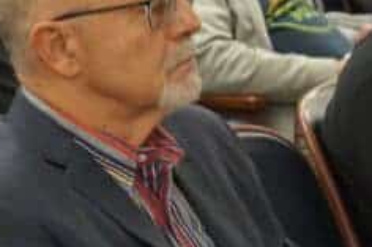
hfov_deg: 10.6
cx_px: 151
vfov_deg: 7.0
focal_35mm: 195
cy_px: 174
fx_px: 2014
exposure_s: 1/100
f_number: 5
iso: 3200
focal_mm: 40
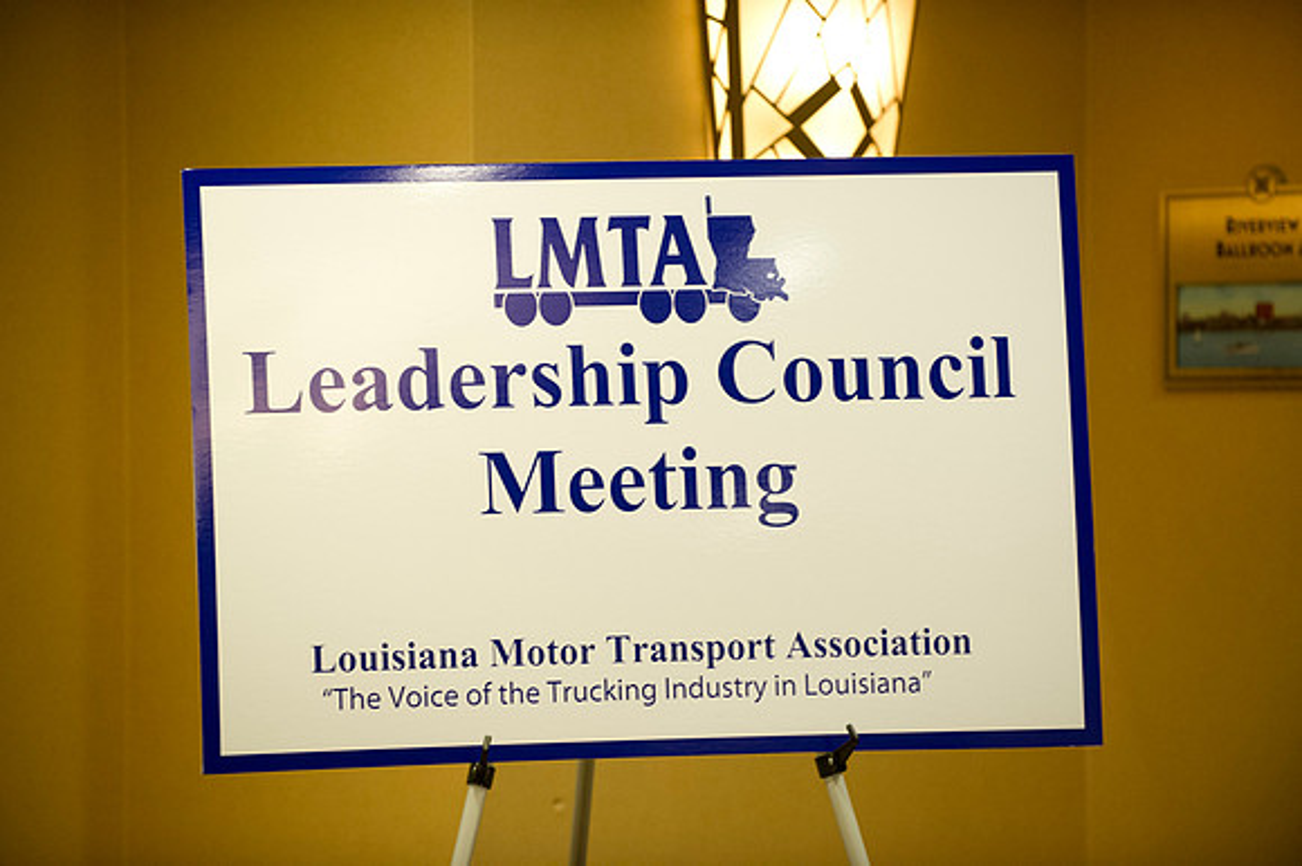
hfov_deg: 13.7
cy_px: 433
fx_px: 5422
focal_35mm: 150
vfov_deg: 9.1
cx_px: 651
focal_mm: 150
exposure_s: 1/125
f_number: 2.8
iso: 3200
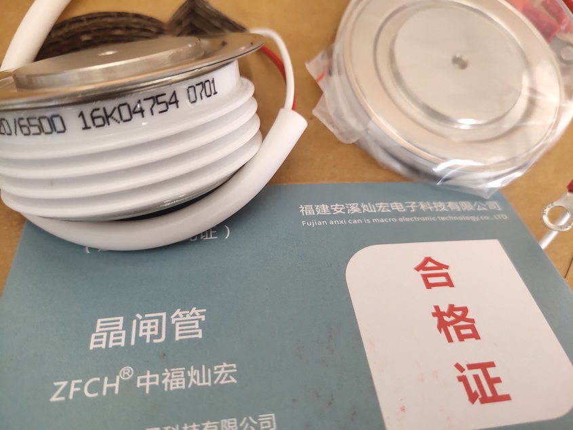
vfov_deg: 48.2
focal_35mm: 29
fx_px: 480
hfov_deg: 61.7
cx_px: 286
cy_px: 215
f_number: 1.8
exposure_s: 1/50
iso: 393
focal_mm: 4.27
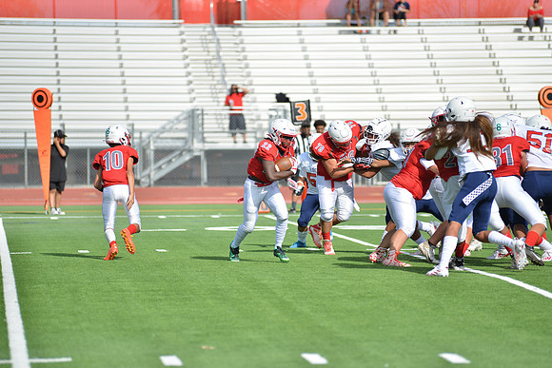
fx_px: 3067
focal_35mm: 200
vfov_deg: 6.9
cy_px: 184
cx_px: 276
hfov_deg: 10.3
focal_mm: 200
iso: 100
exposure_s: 1/1600
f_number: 2.8
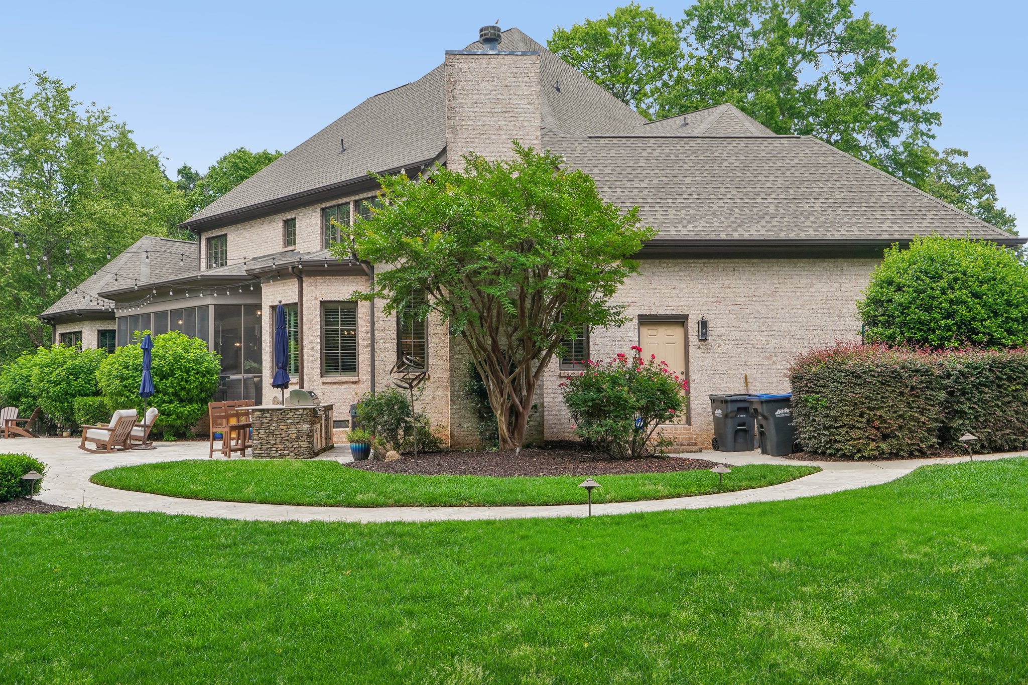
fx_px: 857
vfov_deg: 43.6
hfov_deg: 61.9
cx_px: 514
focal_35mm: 30
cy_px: 342
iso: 160
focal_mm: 20
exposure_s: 1/30
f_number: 8
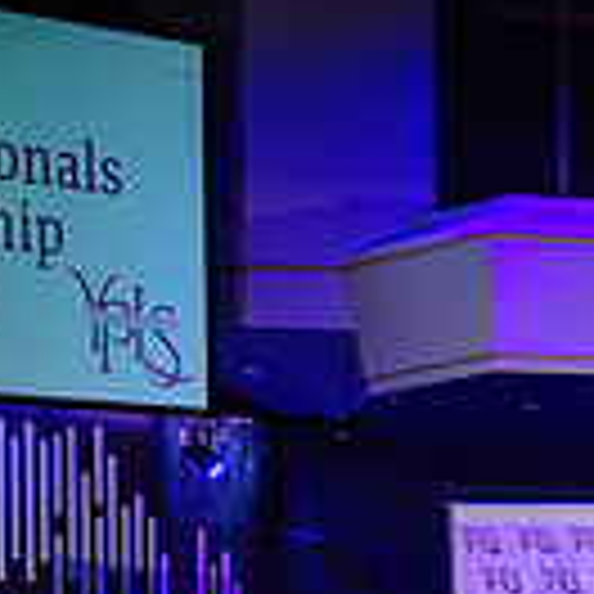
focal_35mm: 103
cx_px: 638
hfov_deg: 16.4
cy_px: 740
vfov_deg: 16.1
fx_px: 2000
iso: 1600
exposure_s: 1/160
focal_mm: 27
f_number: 4
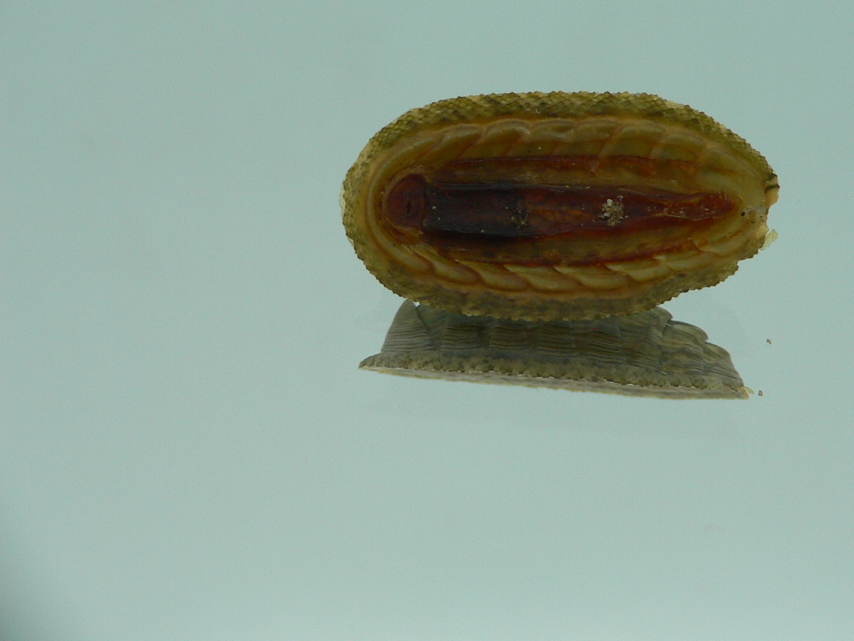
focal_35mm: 44
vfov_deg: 32.8
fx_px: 1086
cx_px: 535
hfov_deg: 42.6
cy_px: 249
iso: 80
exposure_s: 1/60
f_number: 2.8
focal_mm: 4.6
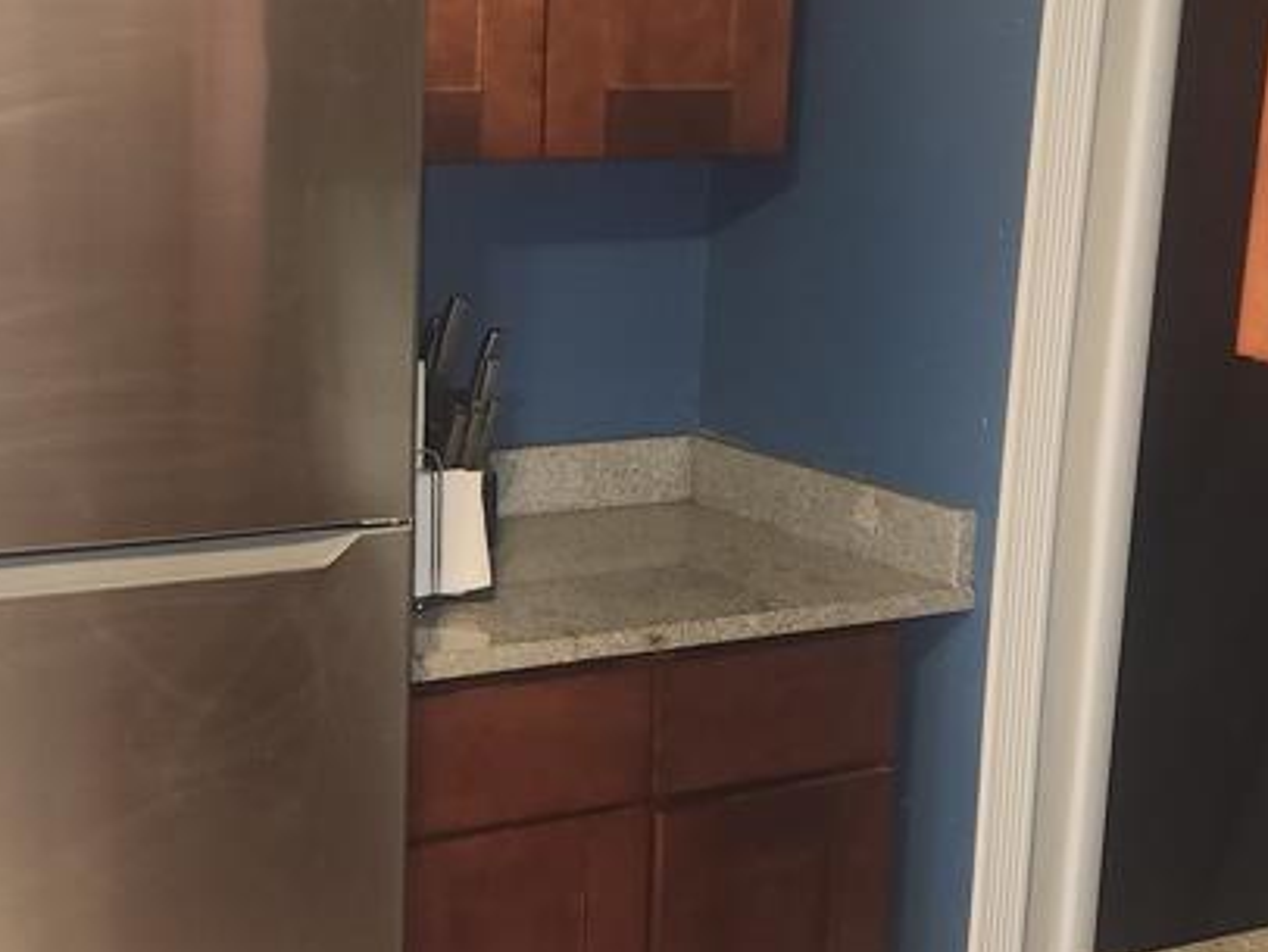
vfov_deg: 25.2
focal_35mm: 58
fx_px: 2126
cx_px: 425
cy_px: 568
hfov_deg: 32.9
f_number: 1.8
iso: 100
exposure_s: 1/24
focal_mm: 5.4
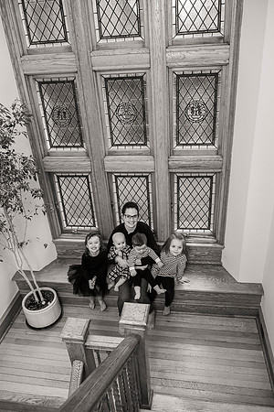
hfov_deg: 45.0
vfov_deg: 63.7
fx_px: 331
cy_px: 206
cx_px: 137
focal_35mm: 29
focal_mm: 29
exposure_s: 1/125
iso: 800
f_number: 4.5
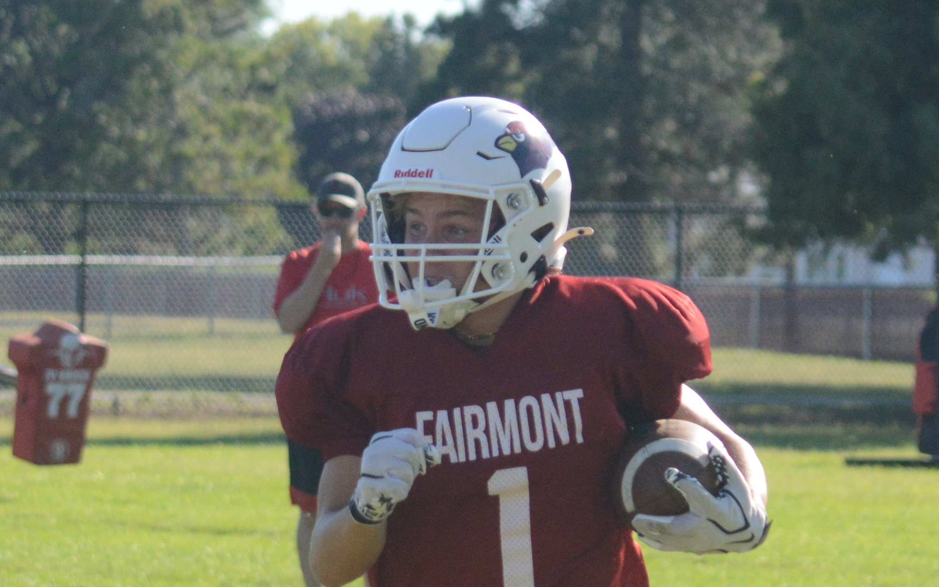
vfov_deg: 3.2
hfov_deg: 5.1
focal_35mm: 413
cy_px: 470
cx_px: 508
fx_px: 10568
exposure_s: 1/2500
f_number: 4.5
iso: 800
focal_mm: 92
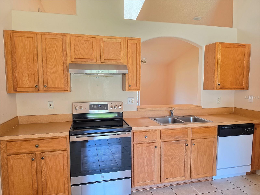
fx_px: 173
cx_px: 130
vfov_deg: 58.9
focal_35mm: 23
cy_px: 98
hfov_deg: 73.9
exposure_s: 1/120
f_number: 1.4
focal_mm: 6.5
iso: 100
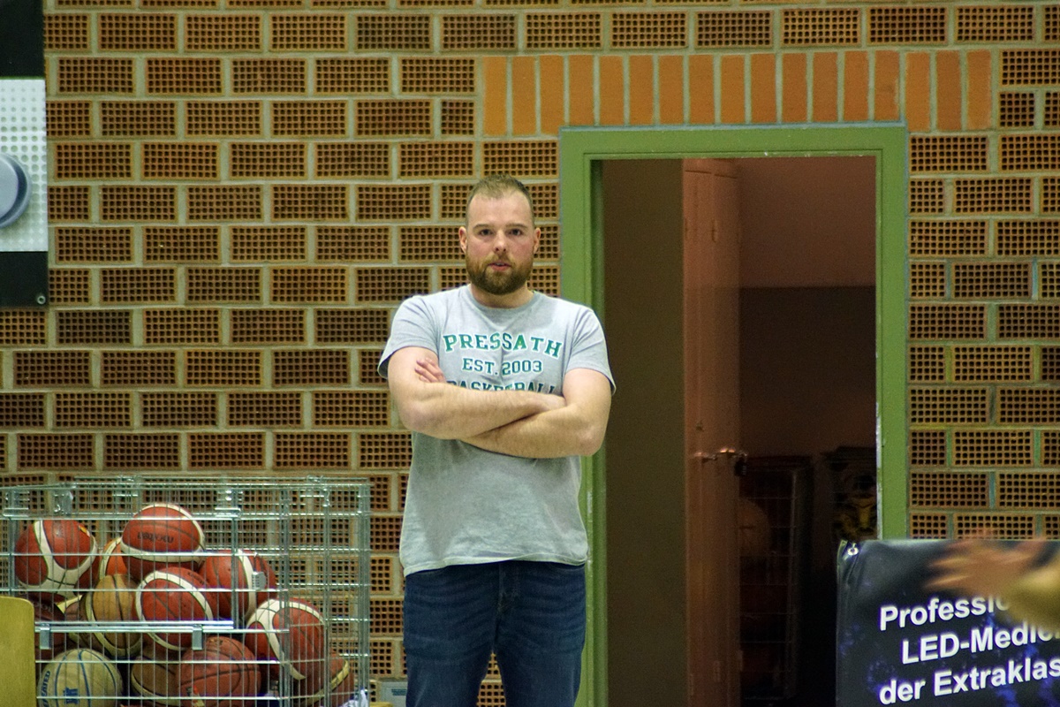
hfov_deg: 6.0
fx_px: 10158
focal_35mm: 345
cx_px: 530
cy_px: 354
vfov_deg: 4.0
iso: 3200
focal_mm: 230
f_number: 5
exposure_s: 1/60
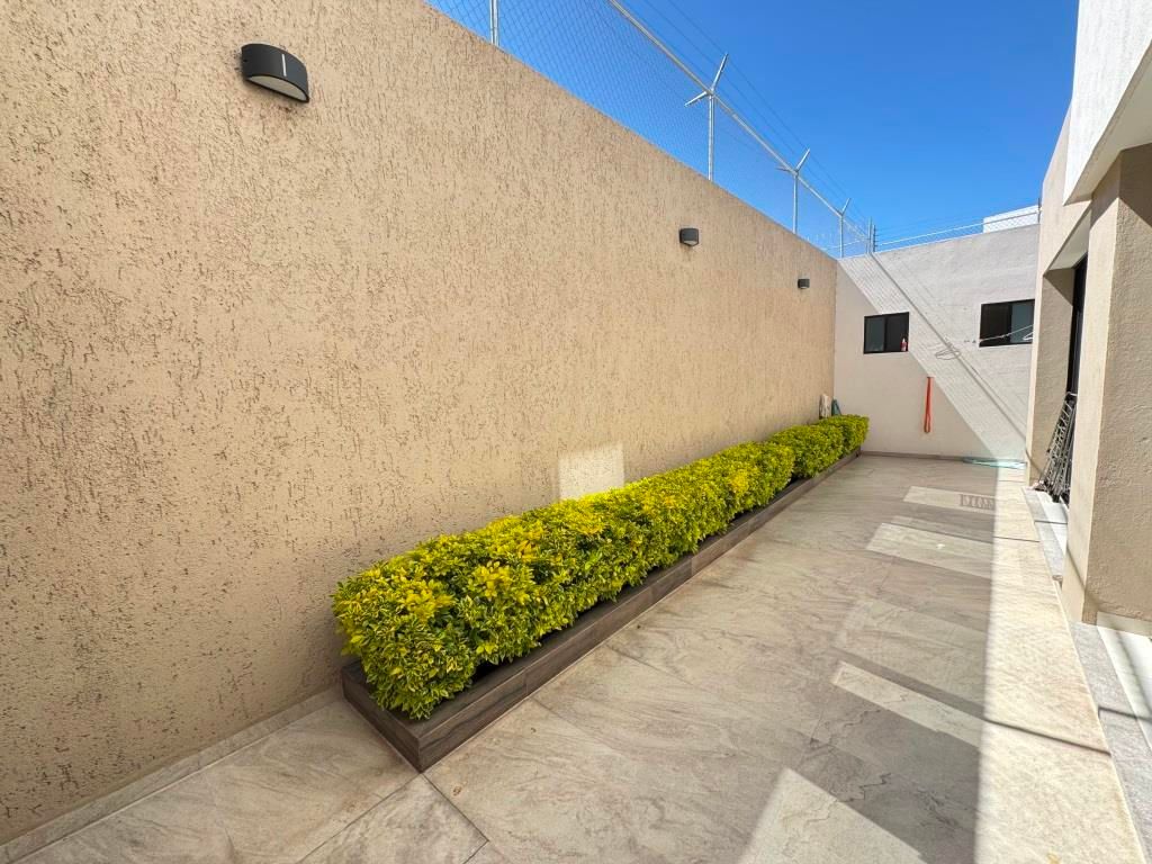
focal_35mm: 14
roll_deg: +2.7
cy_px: 432
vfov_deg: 85.7
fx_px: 466
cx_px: 576
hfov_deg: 102.1
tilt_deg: -6.3
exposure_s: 1/377
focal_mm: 2.22
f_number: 2.2
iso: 40
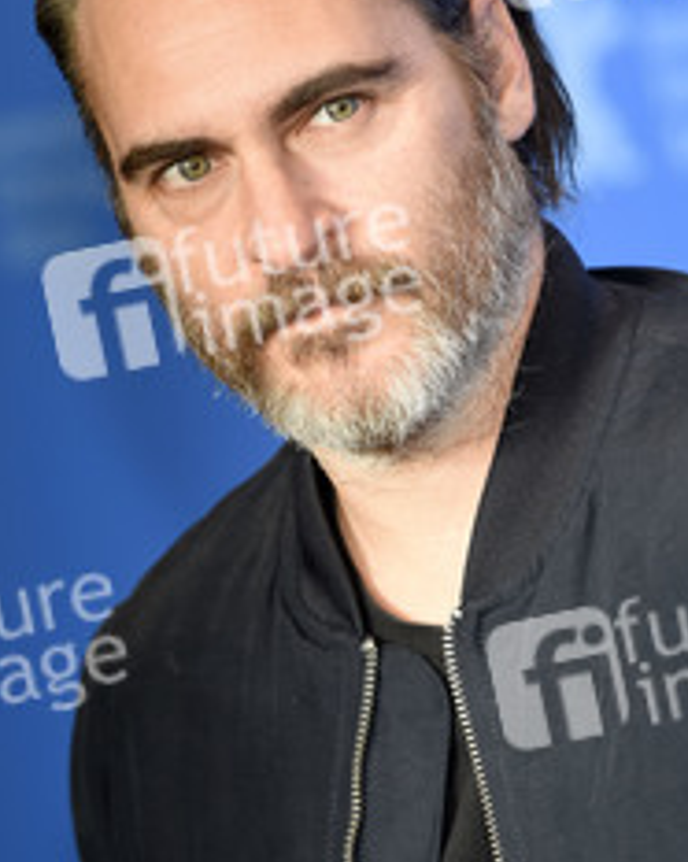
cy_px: 477
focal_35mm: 435
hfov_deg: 3.6
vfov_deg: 4.5
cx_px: 340
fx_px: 11086
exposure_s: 1/400
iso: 640
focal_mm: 180
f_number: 3.5
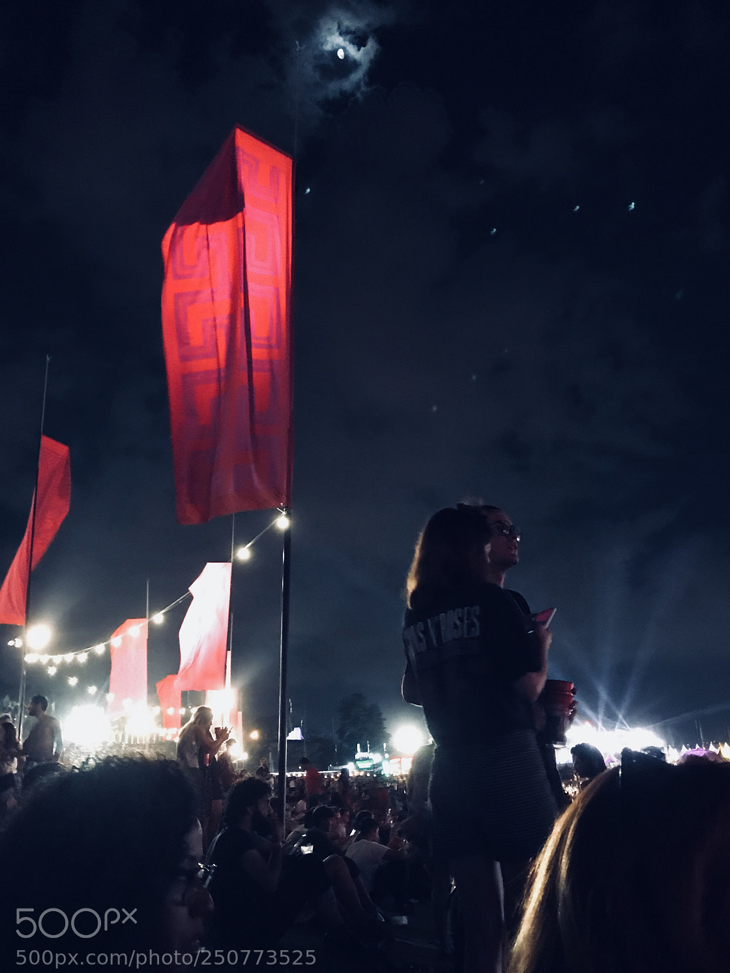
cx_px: 366
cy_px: 487
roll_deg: +4.1
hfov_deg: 46.8
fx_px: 843
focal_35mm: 30
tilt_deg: +20.4
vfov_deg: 60.0
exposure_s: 1/4
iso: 200
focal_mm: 3.99
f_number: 1.8
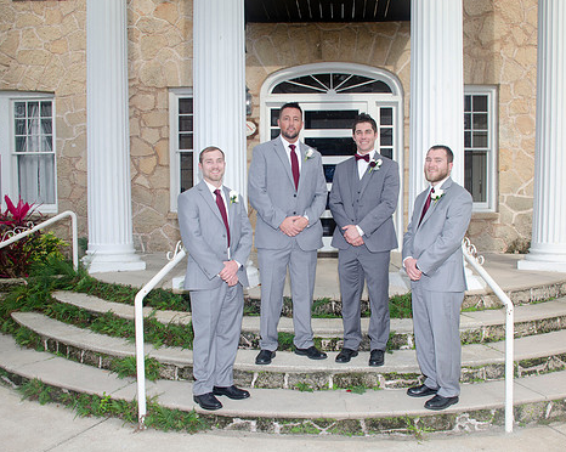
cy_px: 225
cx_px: 318
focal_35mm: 35
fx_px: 586
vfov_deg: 42.2
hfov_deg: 51.4
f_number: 7.1
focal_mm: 20
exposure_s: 1/250
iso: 100
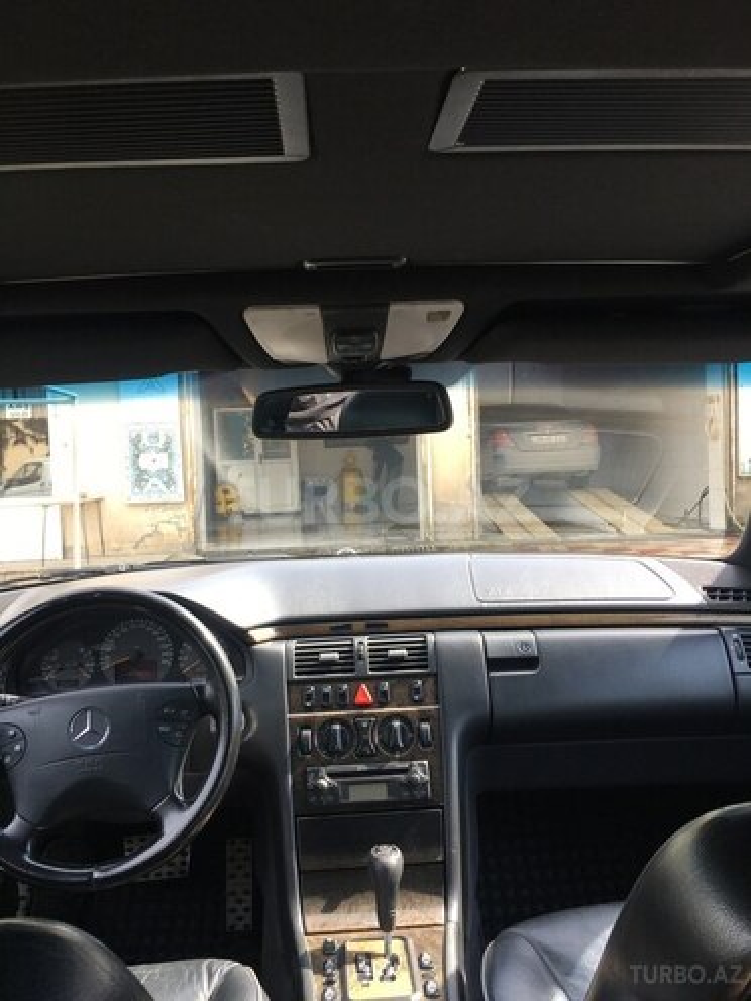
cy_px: 500
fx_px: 839
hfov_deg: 48.2
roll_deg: +1.7
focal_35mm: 29
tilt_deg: -2.5
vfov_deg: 61.7
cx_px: 376
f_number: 2.2
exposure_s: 1/123
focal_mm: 4.15
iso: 25
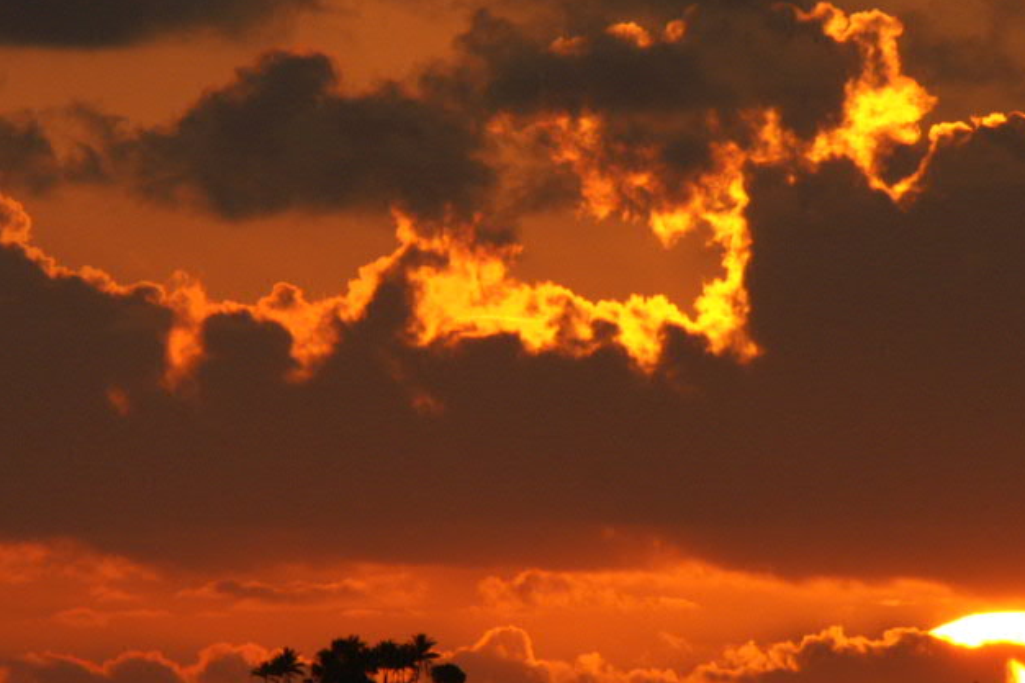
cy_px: 351
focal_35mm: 1080
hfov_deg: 1.9
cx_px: 653
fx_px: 30740
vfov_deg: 1.3
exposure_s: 1/500
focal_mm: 300
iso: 400
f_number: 11
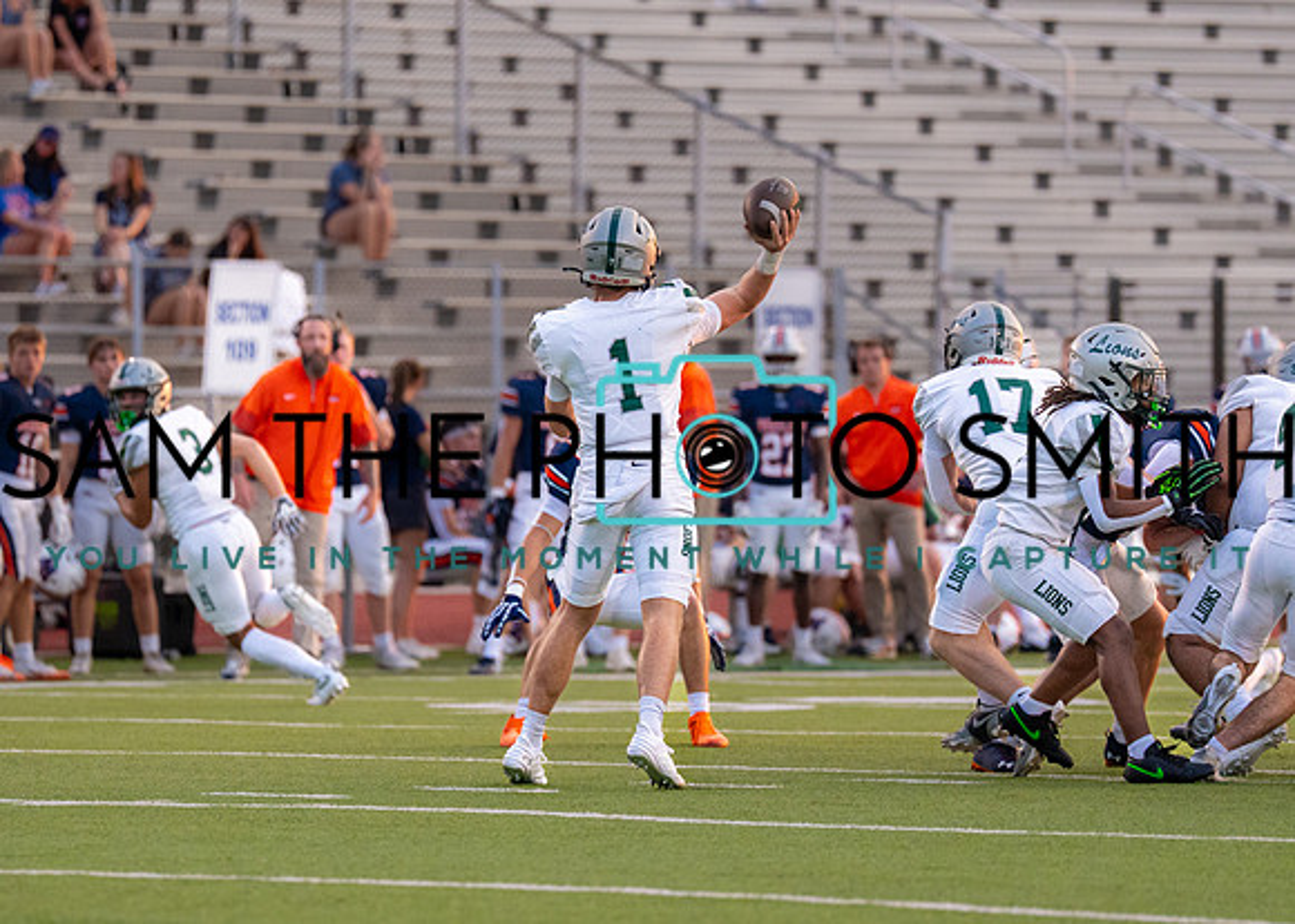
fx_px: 14211
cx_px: 556
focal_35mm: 386
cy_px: 451
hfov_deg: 5.2
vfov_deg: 3.7
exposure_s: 1/2000
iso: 1250
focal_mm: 200
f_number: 2.8
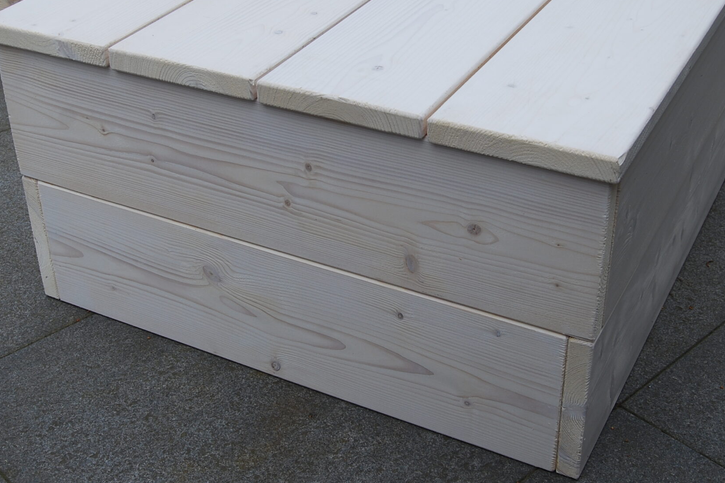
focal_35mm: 54
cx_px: 337
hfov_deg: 37.0
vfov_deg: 25.1
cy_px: 189
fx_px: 1083
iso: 100
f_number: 7.1
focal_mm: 23
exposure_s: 1/200
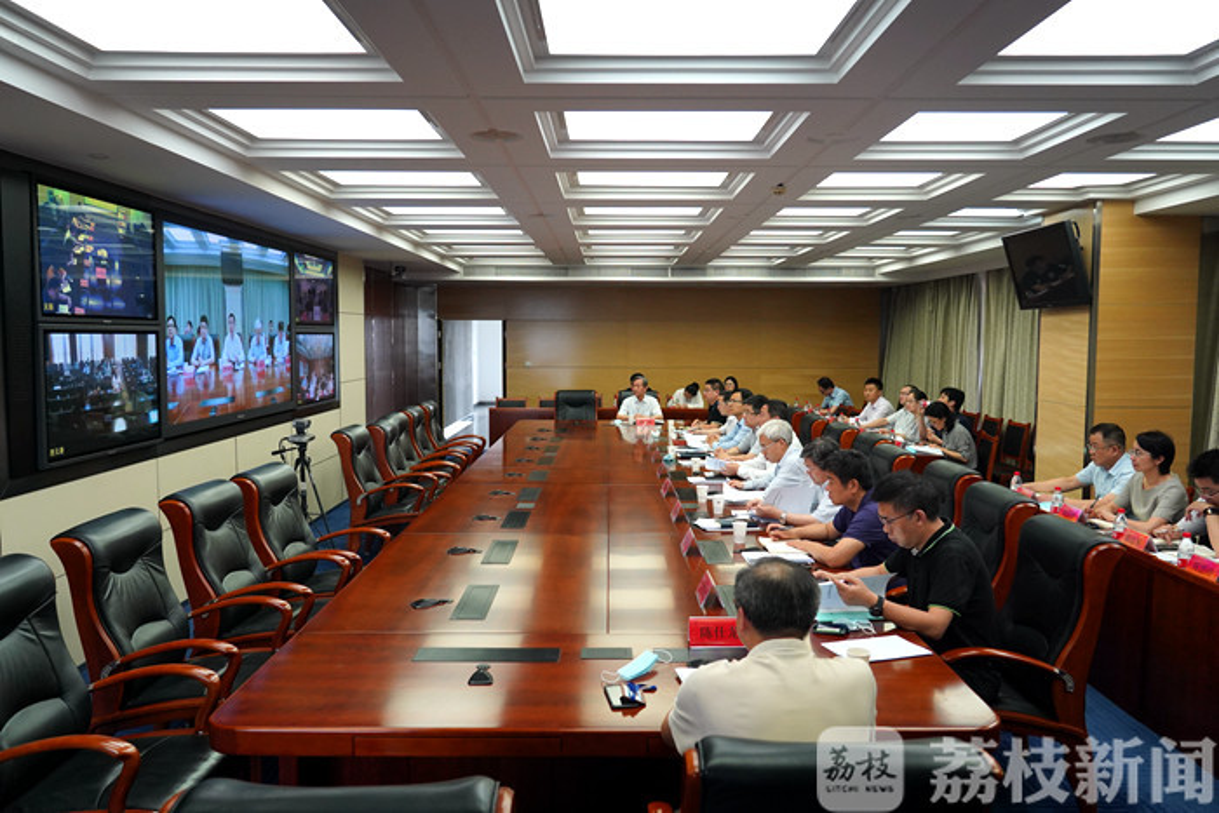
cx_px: 610
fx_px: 847
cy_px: 406
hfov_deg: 71.5
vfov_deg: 51.3
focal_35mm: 25
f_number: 4
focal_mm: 25
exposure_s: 1/160
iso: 2500
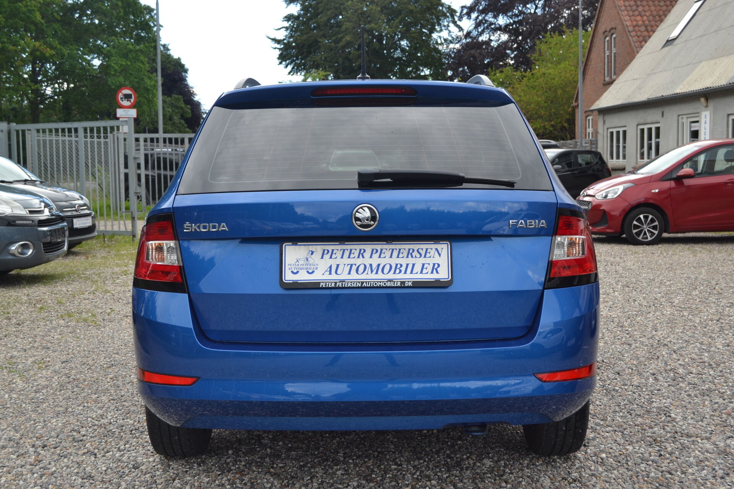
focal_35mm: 45
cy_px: 244
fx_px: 917
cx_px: 367
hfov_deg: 43.6
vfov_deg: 29.9
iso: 100
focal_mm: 30
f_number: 6.3
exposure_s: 1/160
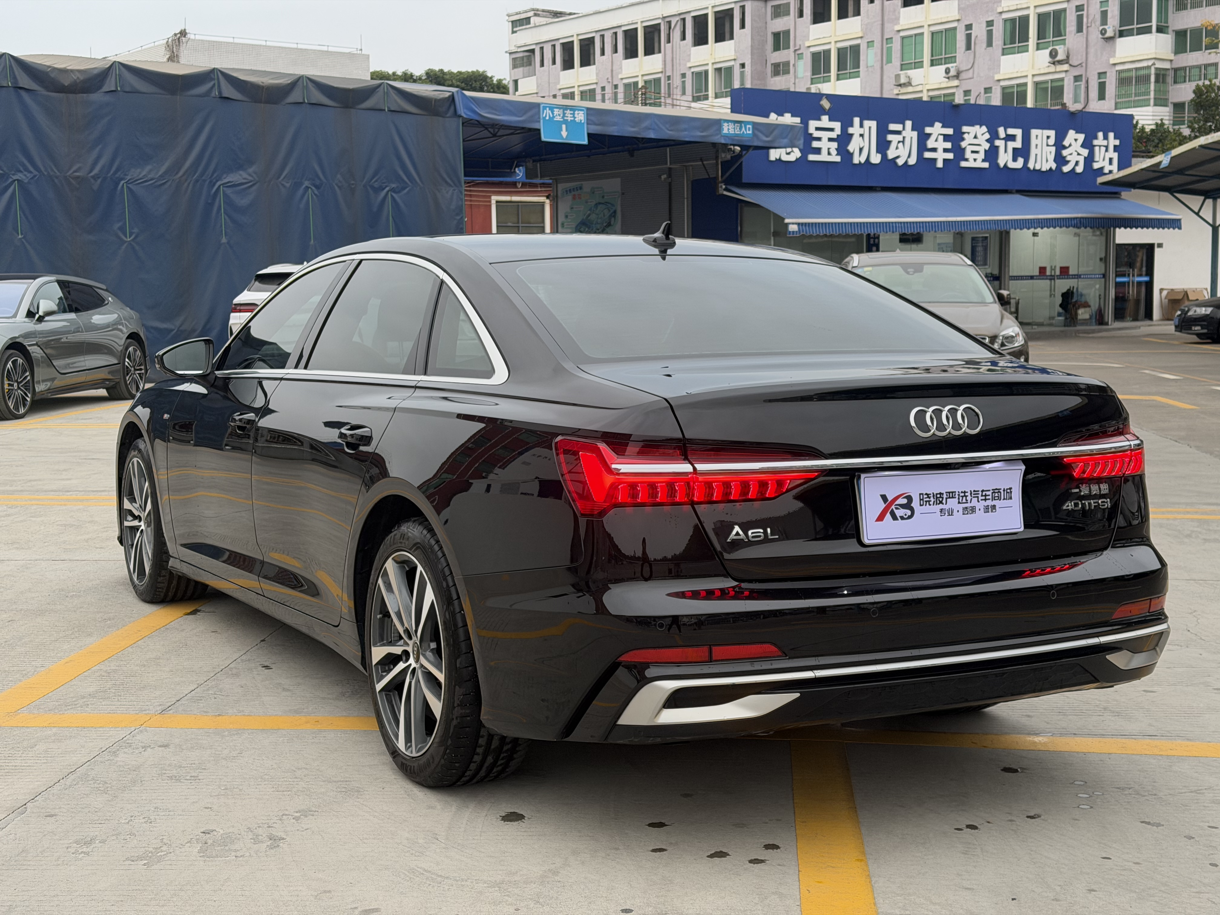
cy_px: 458
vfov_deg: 30.3
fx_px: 1692
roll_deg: +1.1
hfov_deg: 39.7
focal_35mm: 48
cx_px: 610
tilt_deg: -6.1
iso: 80
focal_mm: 6.76
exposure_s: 1/121
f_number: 1.78
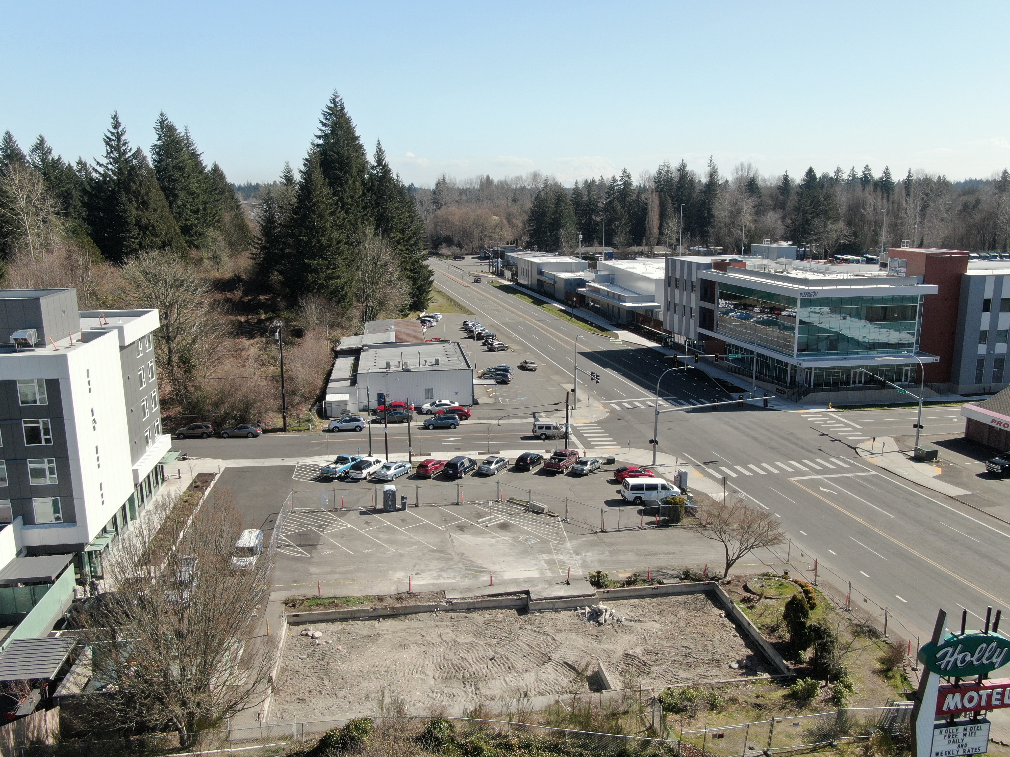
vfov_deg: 48.2
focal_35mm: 29
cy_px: 378
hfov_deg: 61.7
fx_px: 846
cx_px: 505
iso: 100
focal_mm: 5
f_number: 3
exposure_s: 1/400
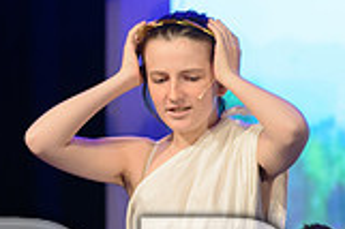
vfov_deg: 4.7
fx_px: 2805
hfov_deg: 6.9
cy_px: 311
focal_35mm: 293
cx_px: 516
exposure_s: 1/100
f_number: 2.8
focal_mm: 70
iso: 1000
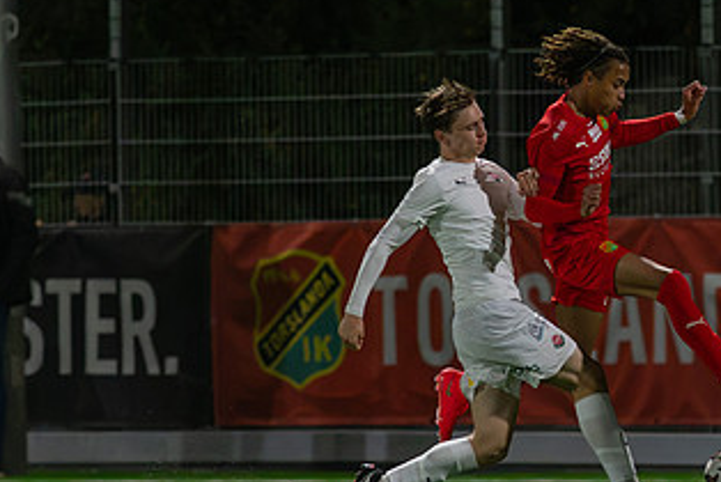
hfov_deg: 2.5
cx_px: 641
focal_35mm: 830
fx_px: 16638
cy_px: 263
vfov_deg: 1.7
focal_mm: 300
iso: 8000
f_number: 3.2
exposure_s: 1/800
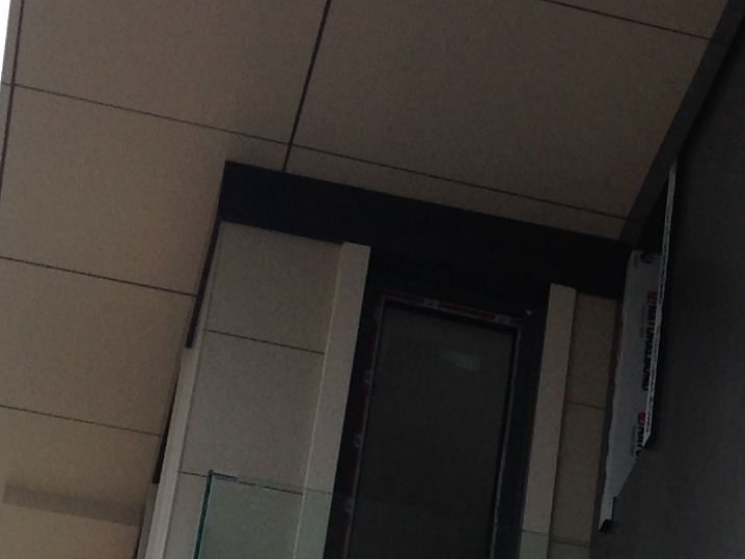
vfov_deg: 9.8
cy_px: 617
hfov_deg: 12.8
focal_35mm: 150
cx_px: 889
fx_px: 3229
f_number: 2.4
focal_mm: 4.12
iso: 50
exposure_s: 1/2463
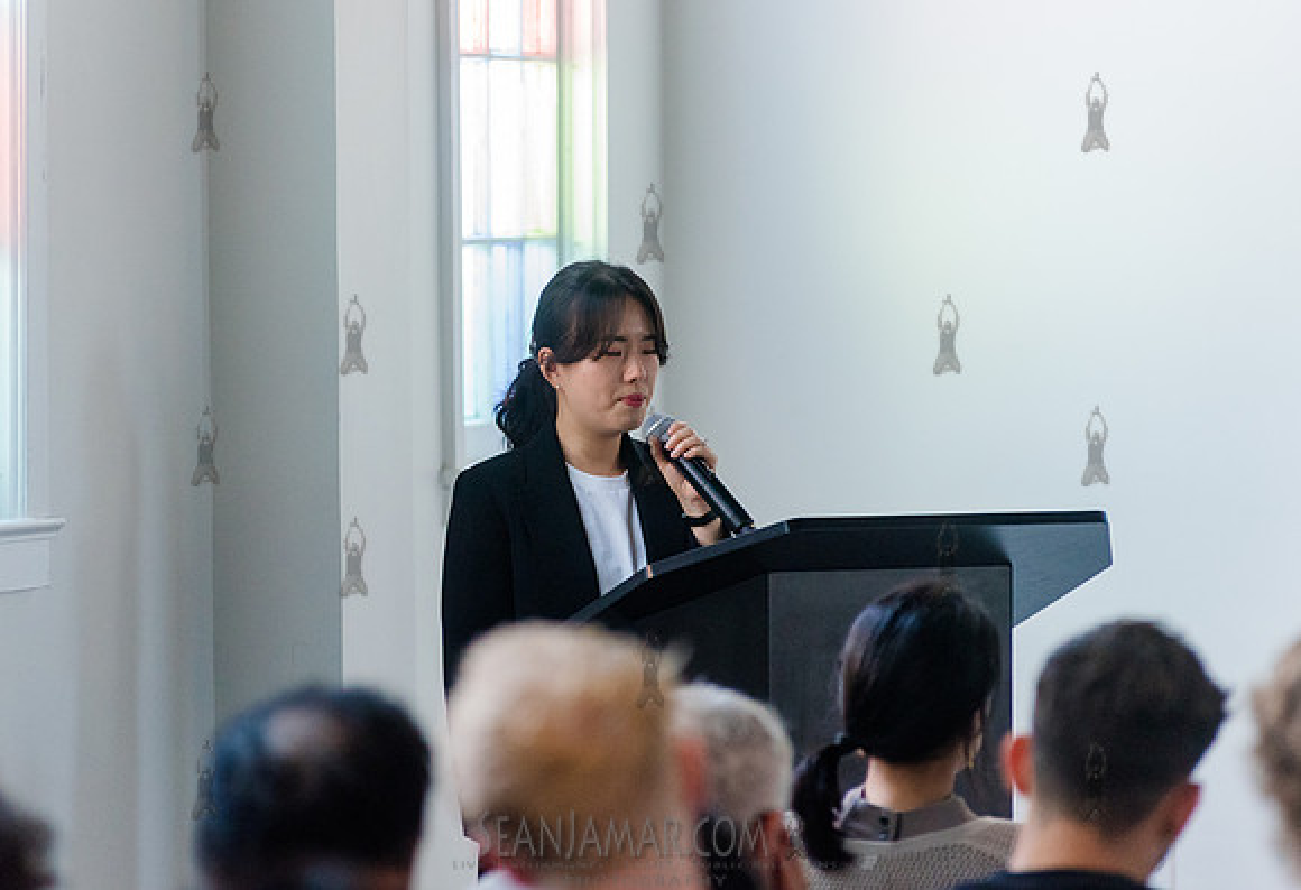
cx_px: 635
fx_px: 8279
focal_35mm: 227
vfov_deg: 6.2
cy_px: 394
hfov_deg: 9.0
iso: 4000
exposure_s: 1/320
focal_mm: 200
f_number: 4
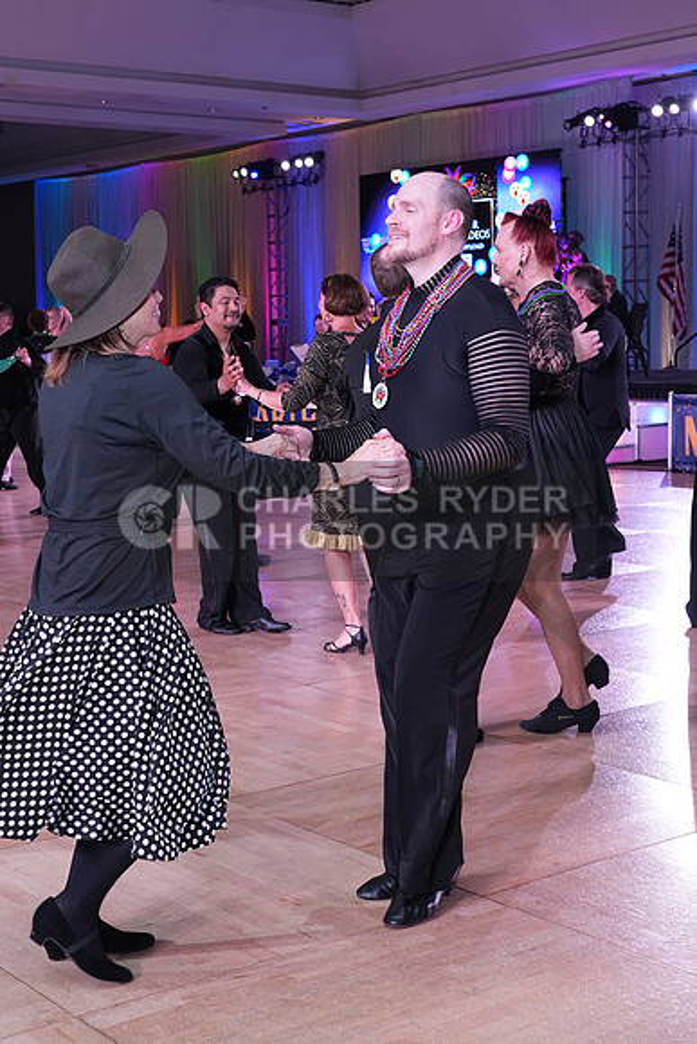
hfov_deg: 25.1
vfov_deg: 36.9
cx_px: 348
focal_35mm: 54
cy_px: 522
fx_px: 1567
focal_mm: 54
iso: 3200
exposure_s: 1/250
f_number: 8
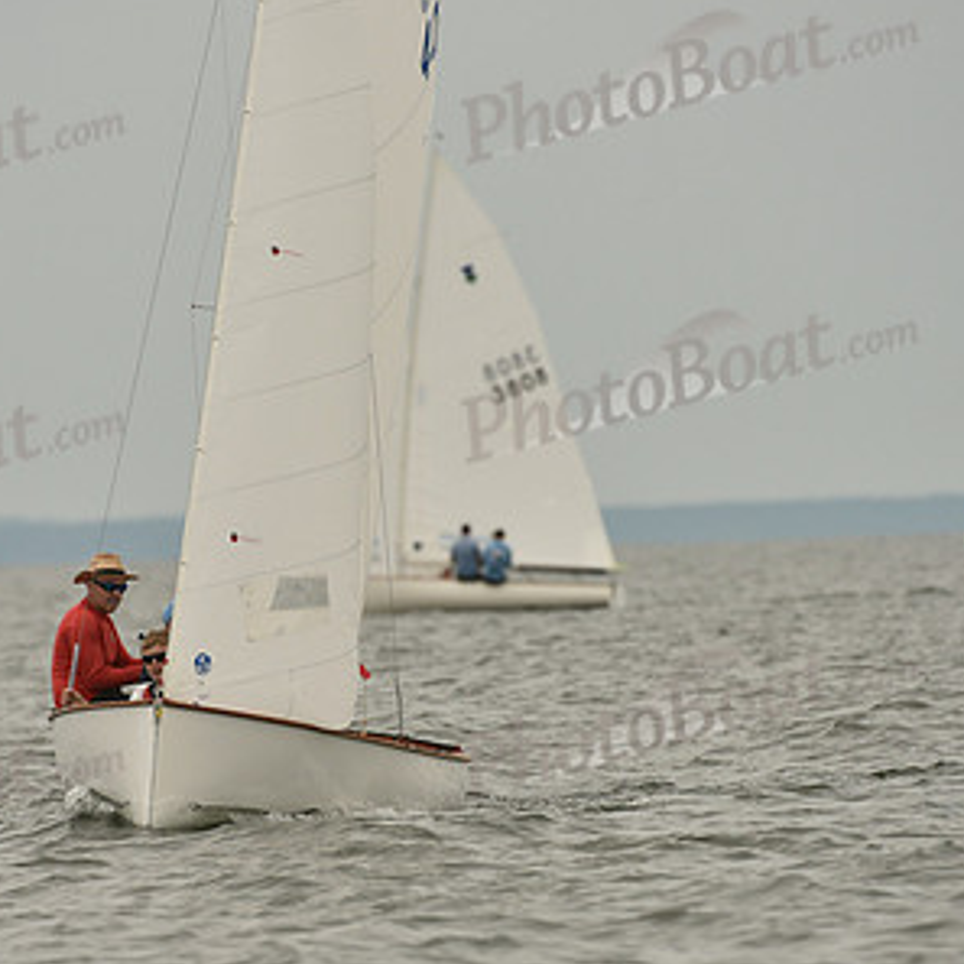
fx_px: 20889
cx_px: 295
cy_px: 592
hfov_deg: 2.6
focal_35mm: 663
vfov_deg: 2.6
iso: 320
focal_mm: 400
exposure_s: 1/2000
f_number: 5.6
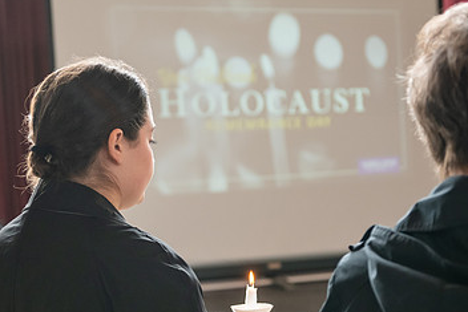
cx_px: 214
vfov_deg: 17.2
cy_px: 228
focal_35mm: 79
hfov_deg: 25.7
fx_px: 1027
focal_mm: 48
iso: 1600
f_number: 3.2
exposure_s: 1/160
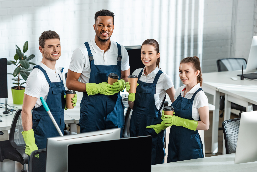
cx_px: 128
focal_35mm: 145
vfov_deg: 9.5
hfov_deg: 14.1
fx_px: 1035
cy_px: 86
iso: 250
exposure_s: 1/200
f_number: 3.2
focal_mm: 145
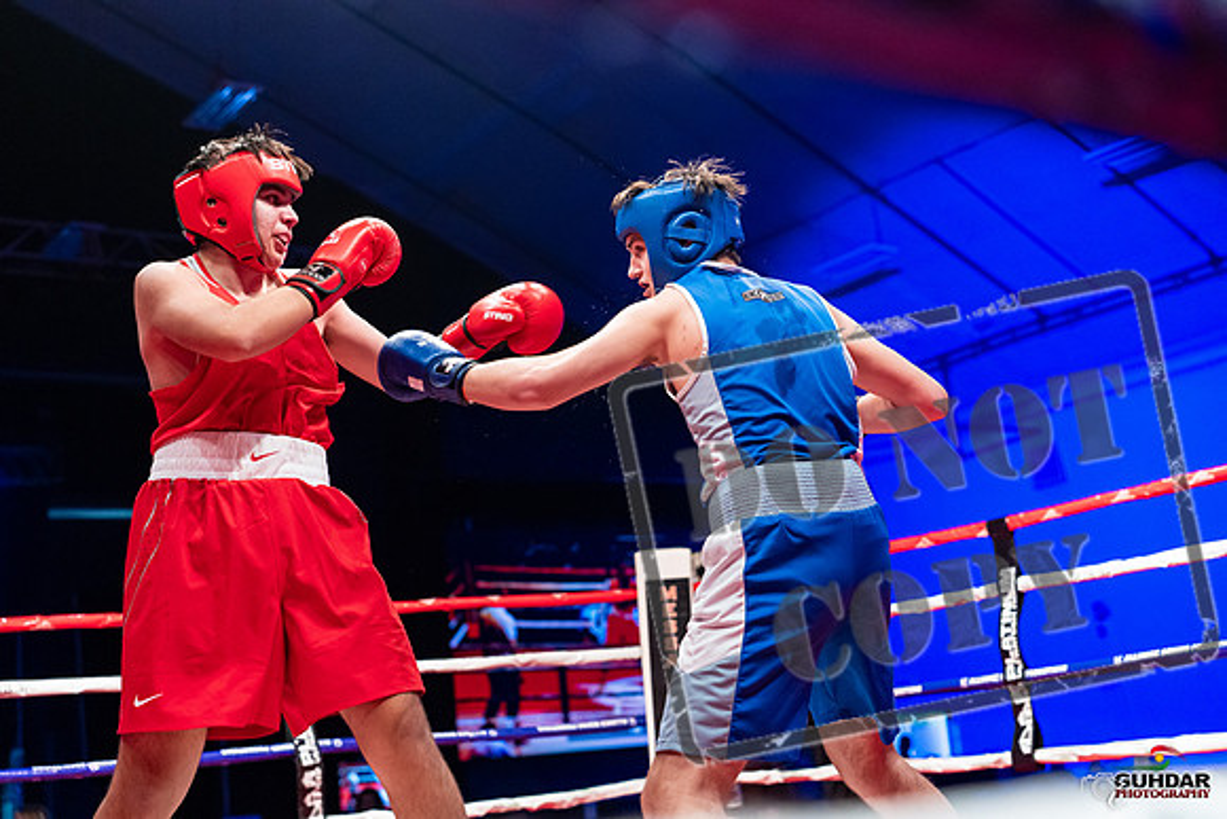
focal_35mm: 50
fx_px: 1704
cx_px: 614
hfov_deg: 39.6
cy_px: 410
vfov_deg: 27.0
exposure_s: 1/1000
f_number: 2.8
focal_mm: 50
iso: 4000
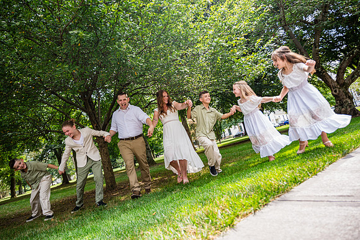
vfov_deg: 53.1
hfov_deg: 73.8
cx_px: 180
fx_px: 240
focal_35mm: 24
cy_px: 120
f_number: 4
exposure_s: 1/320
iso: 250
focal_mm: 24
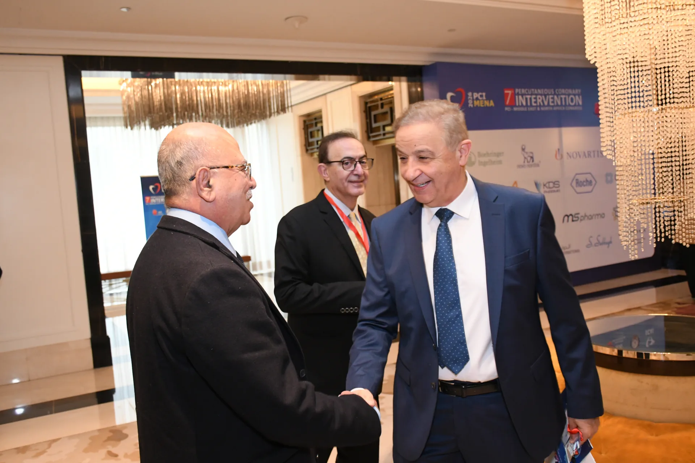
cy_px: 232
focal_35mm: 34
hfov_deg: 55.8
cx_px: 348
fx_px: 656
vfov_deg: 38.9
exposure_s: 1/100
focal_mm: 23
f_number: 5
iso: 2500
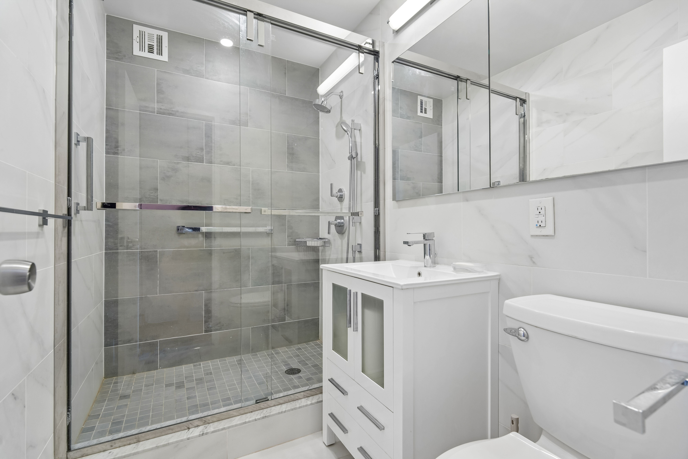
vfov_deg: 73.7
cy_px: 230
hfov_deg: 96.7
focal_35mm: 16
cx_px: 344
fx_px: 306
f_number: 8
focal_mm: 16
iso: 400
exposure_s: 1/8
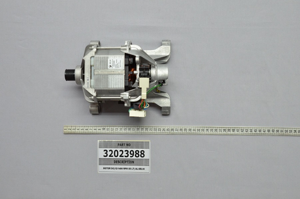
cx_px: 150
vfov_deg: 36.7
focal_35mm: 36
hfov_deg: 53.2
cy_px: 100
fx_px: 299
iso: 1100
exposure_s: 1/90
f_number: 5.6
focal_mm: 24
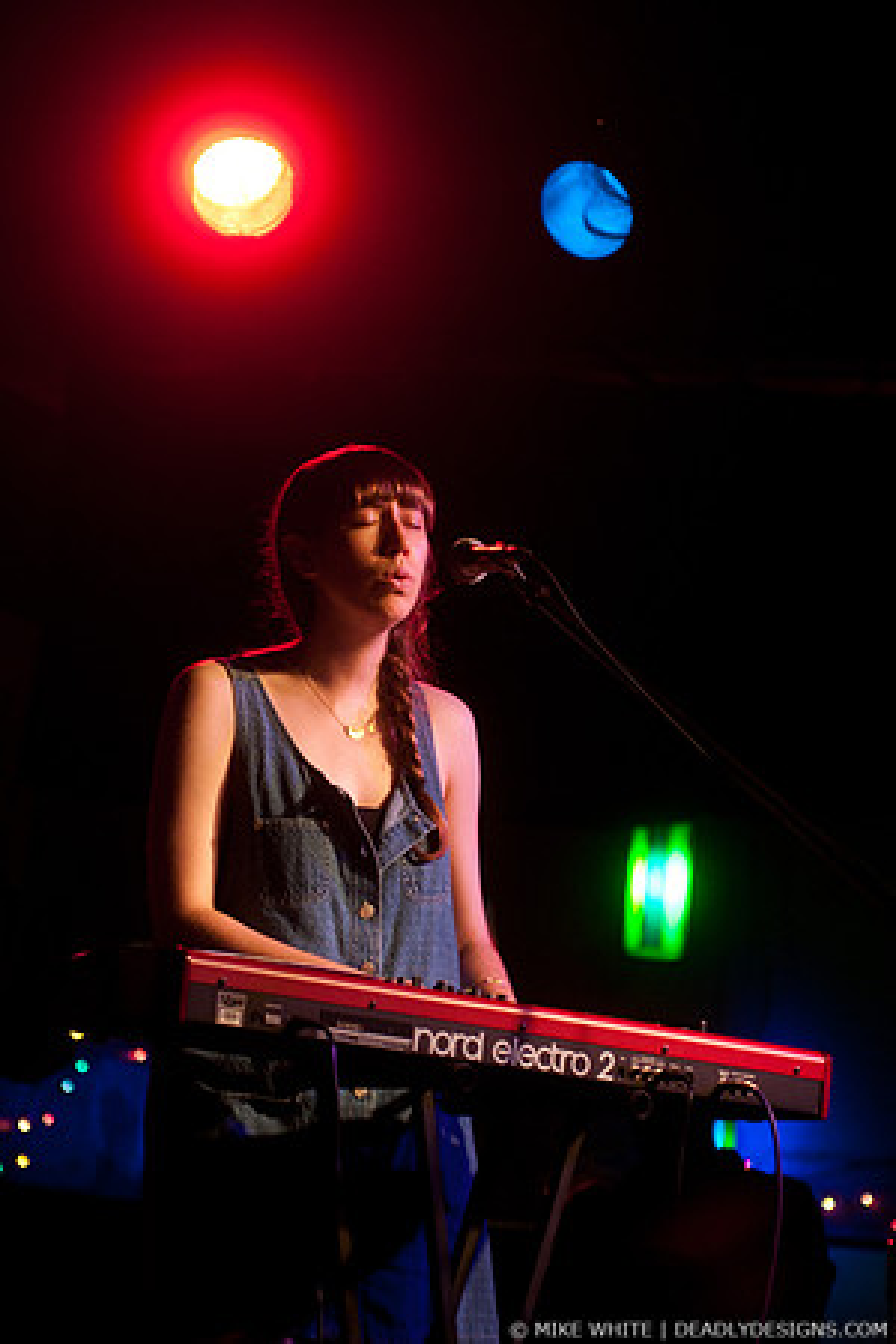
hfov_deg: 13.0
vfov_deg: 19.5
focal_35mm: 105
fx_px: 3920
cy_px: 672
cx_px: 448
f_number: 2.8
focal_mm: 70
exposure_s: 1/50
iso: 1000
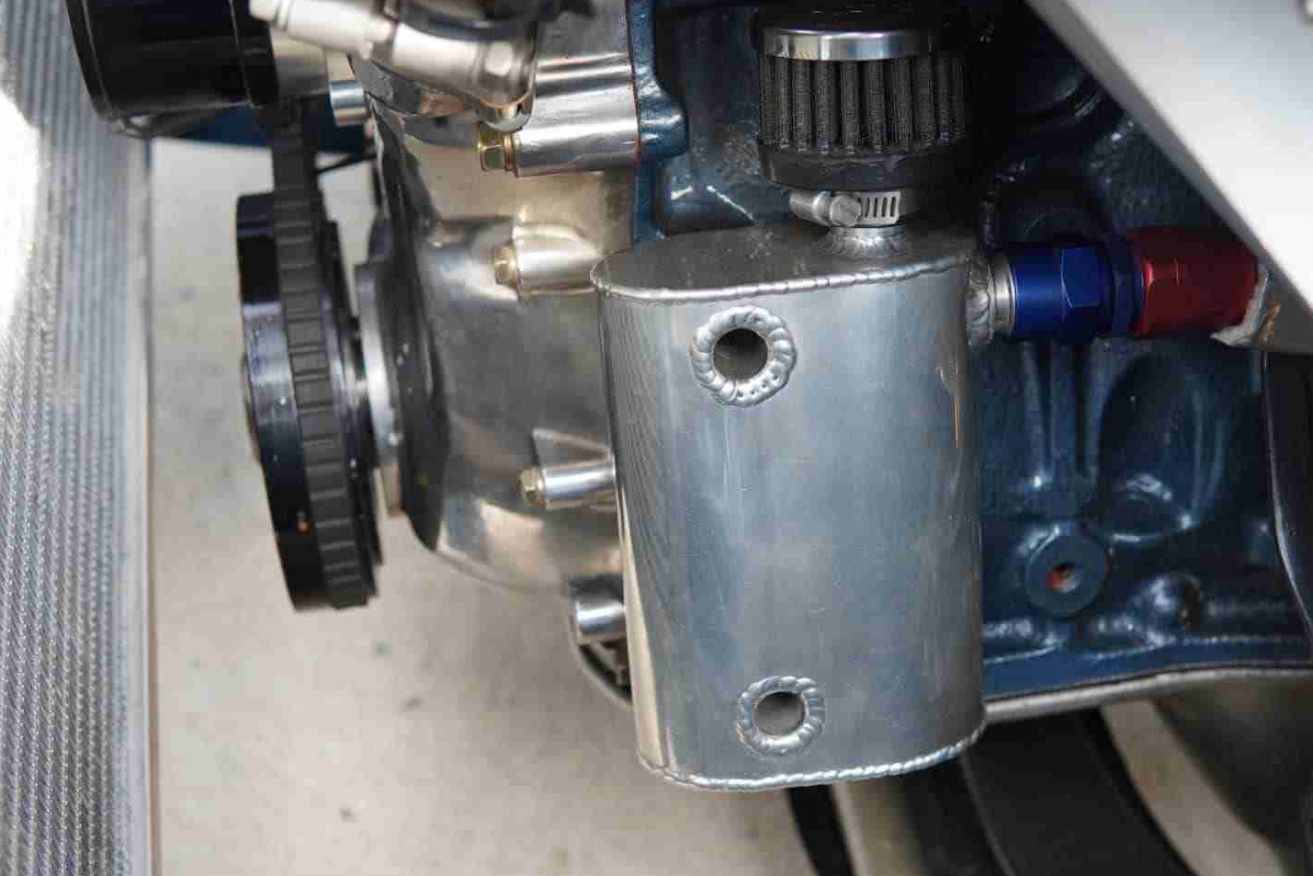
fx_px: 1860
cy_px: 473
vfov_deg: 26.5
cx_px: 695
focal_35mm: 51
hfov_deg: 38.9
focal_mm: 30
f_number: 4
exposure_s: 1/60
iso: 320
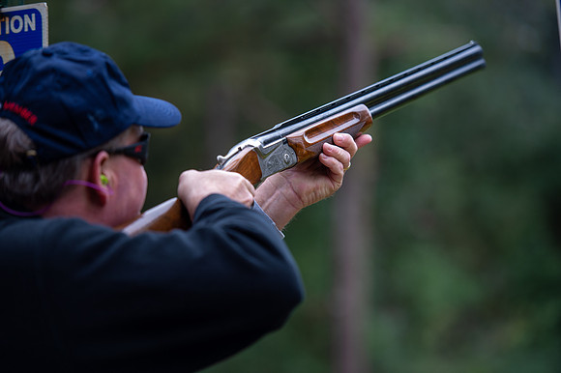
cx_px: 280
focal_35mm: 150
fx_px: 2336
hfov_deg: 13.7
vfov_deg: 9.1
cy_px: 186
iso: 320
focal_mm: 150
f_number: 3.2
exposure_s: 1/250
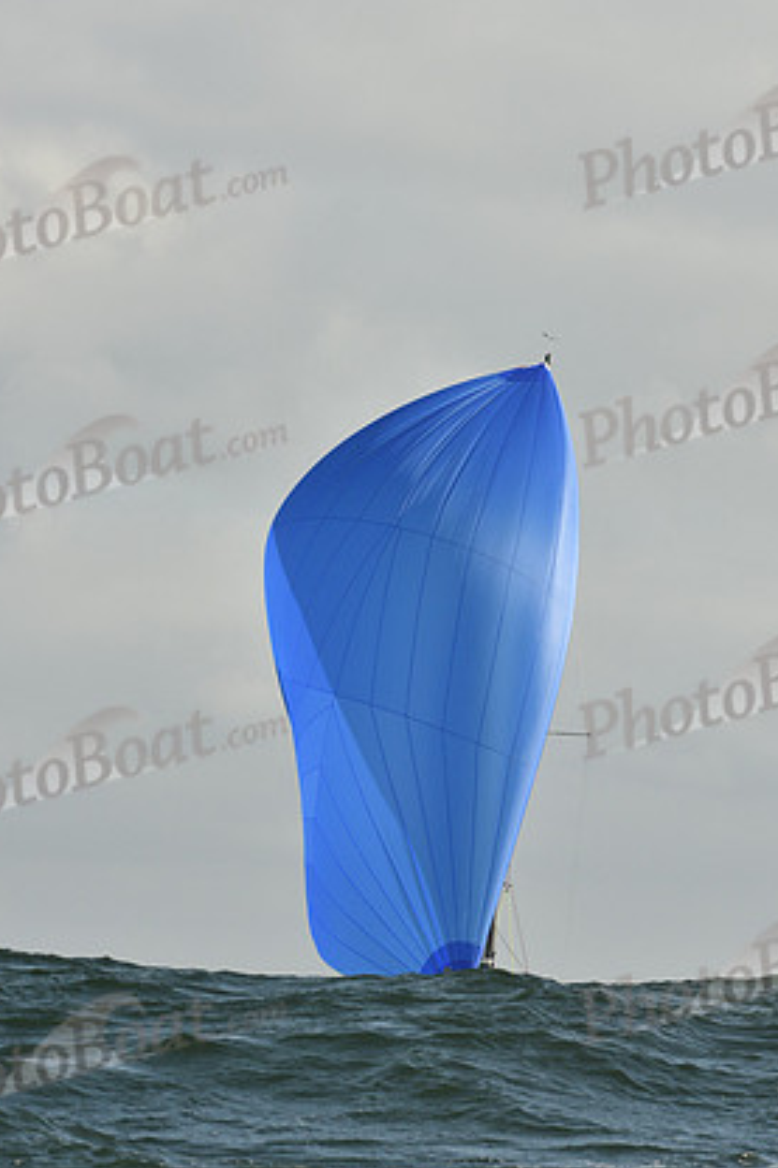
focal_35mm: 279
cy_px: 581
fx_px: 9051
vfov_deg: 7.4
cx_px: 434
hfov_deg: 4.9
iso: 320
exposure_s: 1/1600
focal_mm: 200
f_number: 6.3
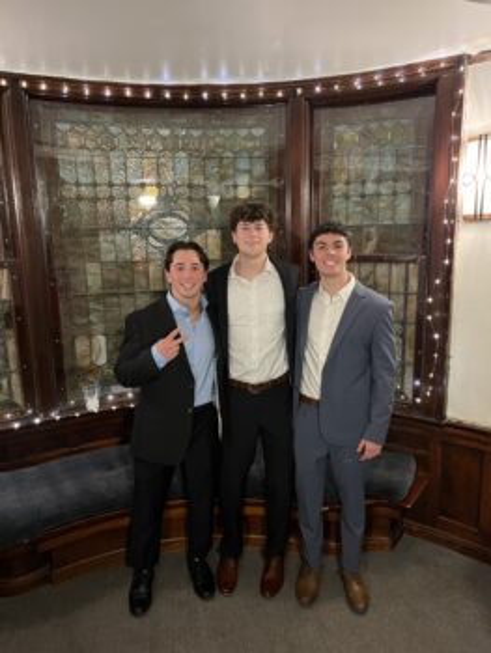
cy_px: 326
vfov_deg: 67.3
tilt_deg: -10.5
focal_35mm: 26
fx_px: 491
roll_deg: +2.3
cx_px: 246
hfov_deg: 53.1
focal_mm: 5.1
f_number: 1.6
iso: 500
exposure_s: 1/30
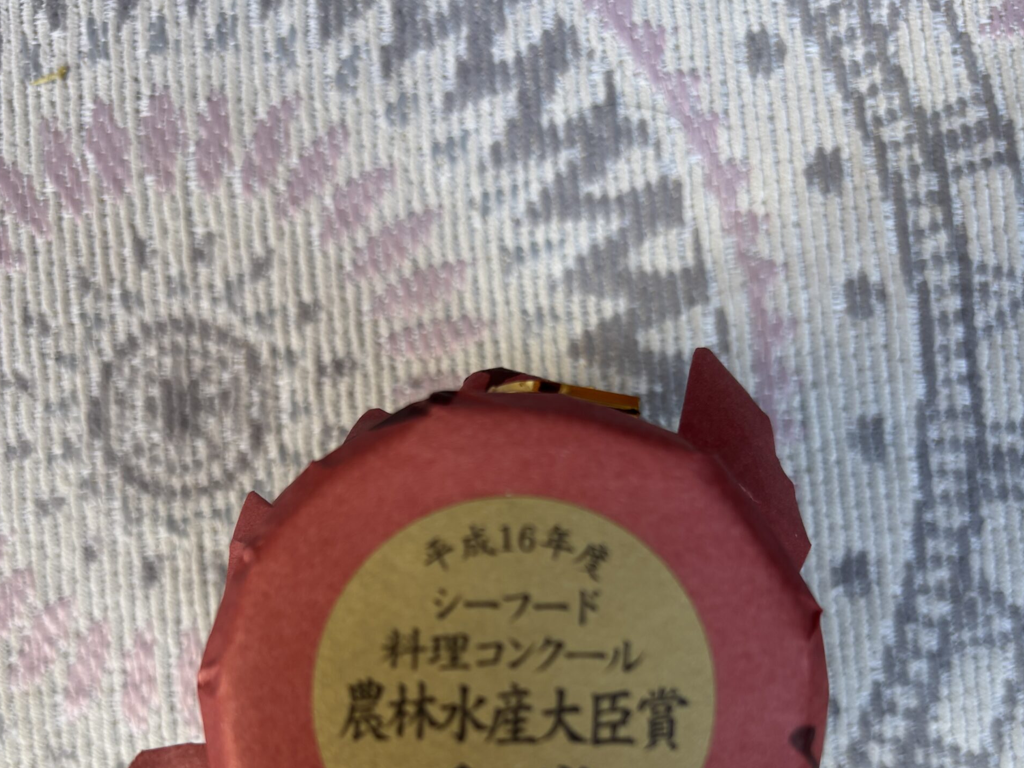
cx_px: 511
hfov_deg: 52.6
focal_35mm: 35
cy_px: 661
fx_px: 1035
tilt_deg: -88.6
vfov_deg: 38.5
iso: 40
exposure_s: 1/121
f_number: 1.6
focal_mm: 5.96
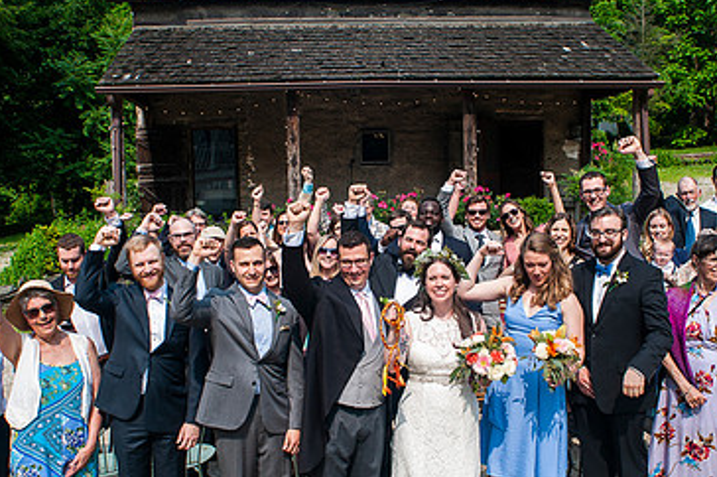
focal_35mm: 38
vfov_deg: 35.0
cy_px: 263
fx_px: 756
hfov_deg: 50.7
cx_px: 350
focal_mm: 20
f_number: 5
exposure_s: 1/640
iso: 320
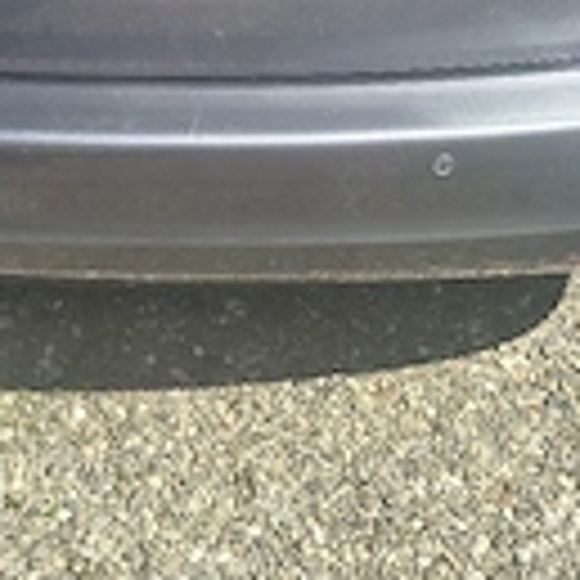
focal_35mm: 66
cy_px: -202
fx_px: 1251
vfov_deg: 22.8
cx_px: 216
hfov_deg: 26.0
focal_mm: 5.56
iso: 101
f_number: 1.8
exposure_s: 1/1111
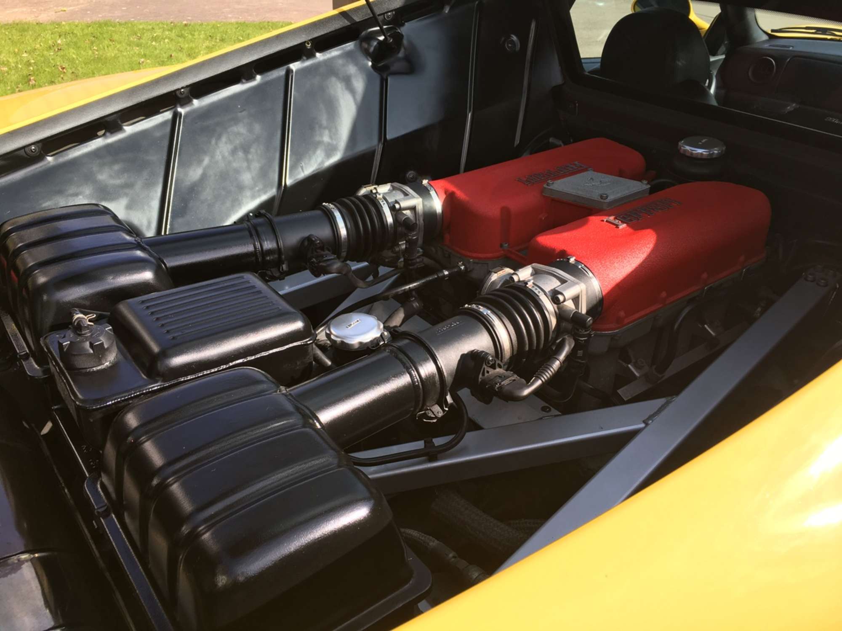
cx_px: 421
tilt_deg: -32.6
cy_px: 316
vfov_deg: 48.2
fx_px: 705
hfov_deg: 61.7
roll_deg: -2.3
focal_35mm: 29
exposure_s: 1/463
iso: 25
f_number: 2.2
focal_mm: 4.15
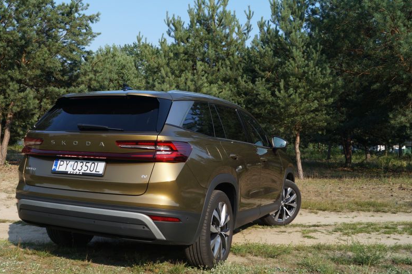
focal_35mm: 39
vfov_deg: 34.1
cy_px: 135
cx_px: 153
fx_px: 446
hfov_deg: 49.1
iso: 100
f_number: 7.1
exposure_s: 1/200
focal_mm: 20
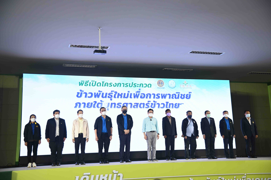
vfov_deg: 30.5
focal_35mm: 44
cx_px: 136
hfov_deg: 44.5
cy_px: 90
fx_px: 331
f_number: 4
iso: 1250
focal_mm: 44
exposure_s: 1/160
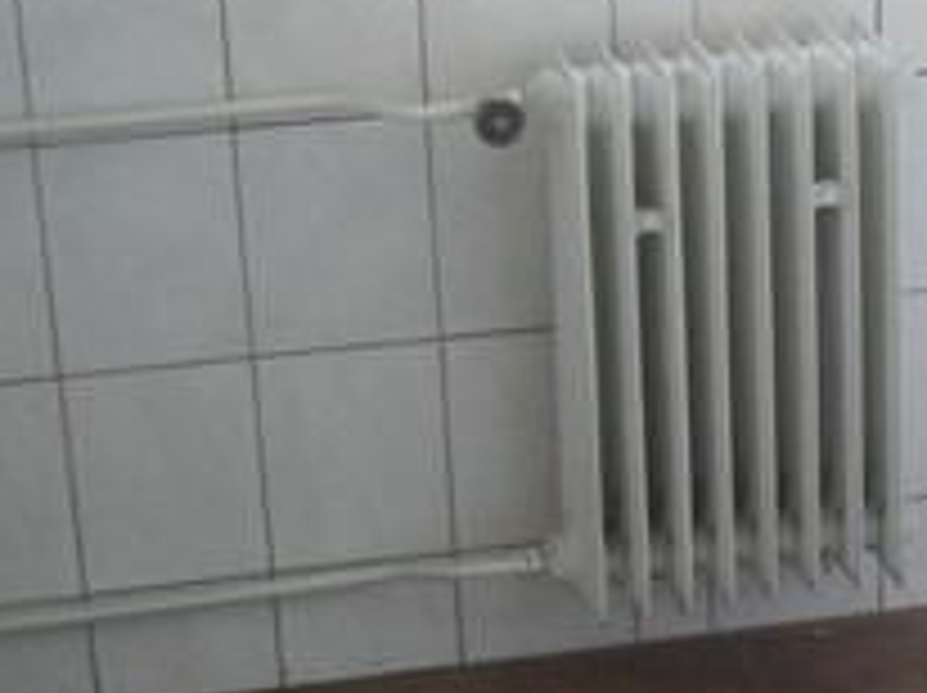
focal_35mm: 109
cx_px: 1138
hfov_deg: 17.2
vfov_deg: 13.4
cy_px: 652
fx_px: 2916
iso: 120
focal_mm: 6.3
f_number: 3.2
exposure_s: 1/45
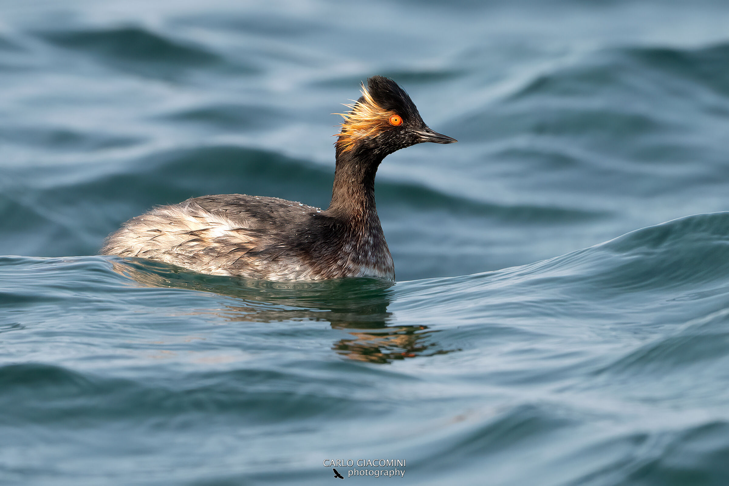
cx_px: 364
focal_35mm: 600
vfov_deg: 2.3
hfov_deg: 3.4
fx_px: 12149
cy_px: 243
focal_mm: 600
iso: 1400
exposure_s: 1/1600
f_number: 8
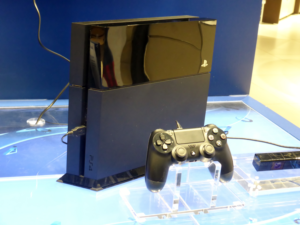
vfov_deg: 24.0
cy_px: 112
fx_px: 529
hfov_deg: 31.7
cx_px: 150
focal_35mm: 61
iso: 400
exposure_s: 1/13
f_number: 4.7
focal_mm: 10.3
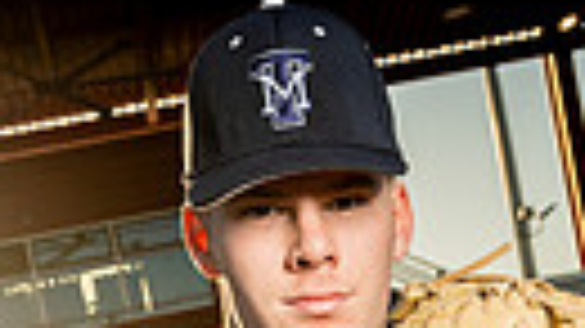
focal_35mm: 127
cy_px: 944
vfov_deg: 8.3
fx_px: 1969
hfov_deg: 16.9
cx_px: 396
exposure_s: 1/250
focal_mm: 35
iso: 125
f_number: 8
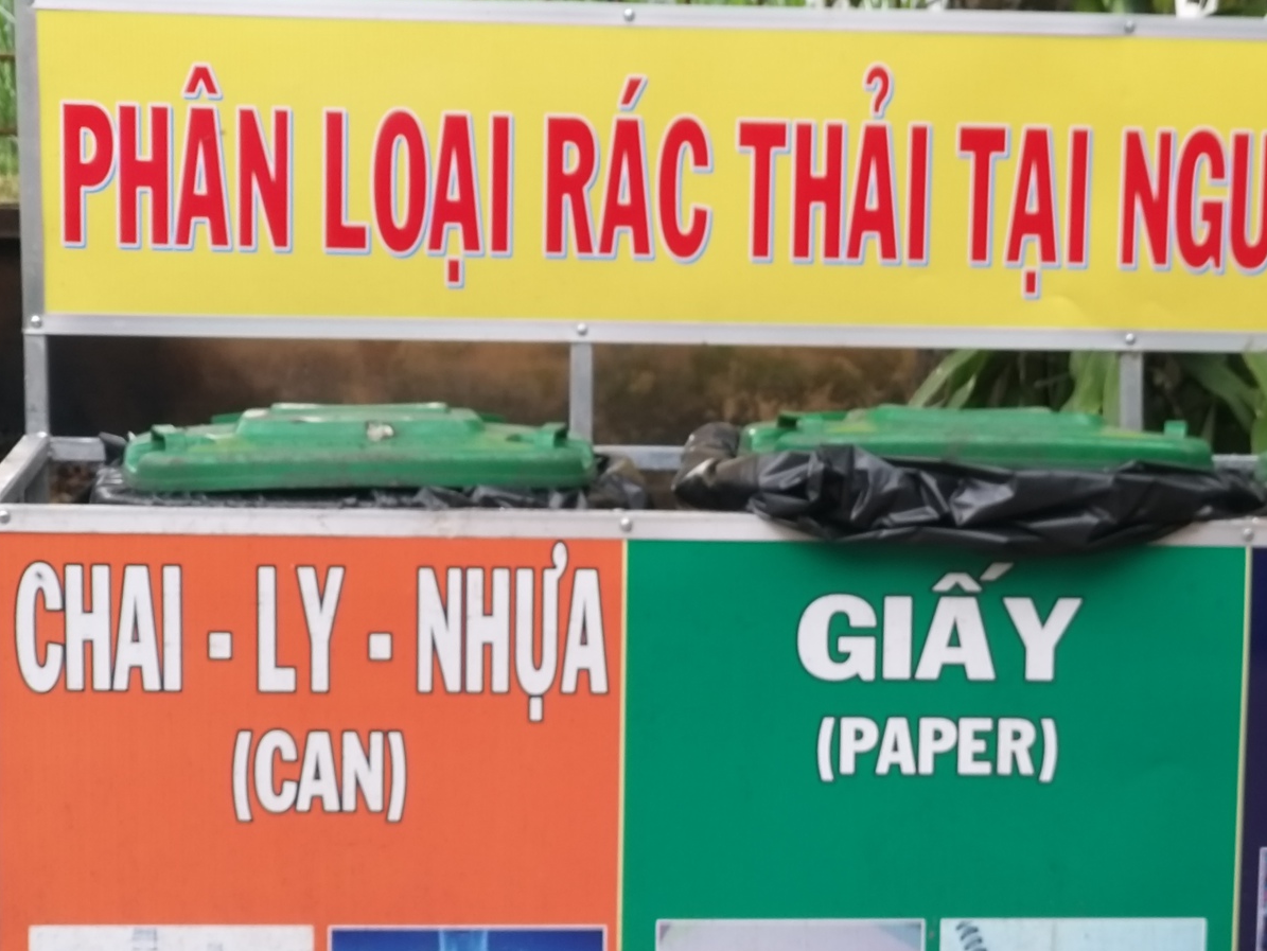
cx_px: 913
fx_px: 3185
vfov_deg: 16.9
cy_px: 649
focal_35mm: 87
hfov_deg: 22.3
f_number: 2.4
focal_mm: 5.54
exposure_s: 1/125
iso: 40
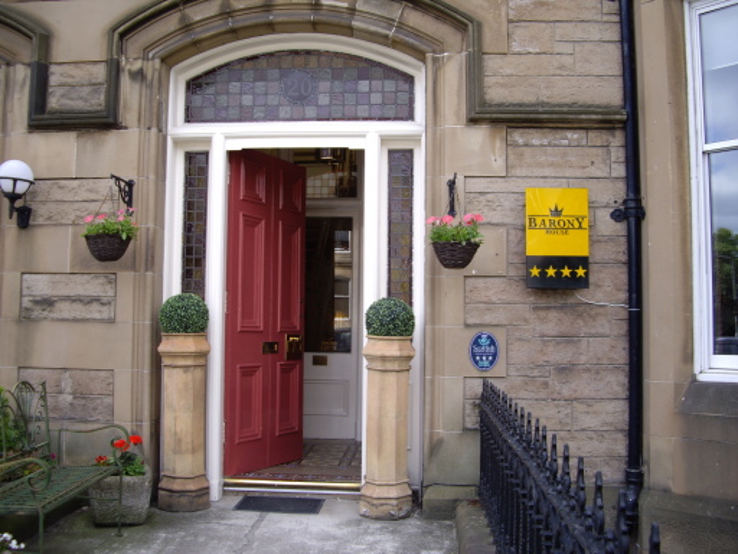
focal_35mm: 38
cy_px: 277
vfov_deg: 37.7
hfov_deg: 49.0
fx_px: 810
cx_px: 369
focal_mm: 7.9
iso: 64
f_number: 2.8
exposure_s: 1/200
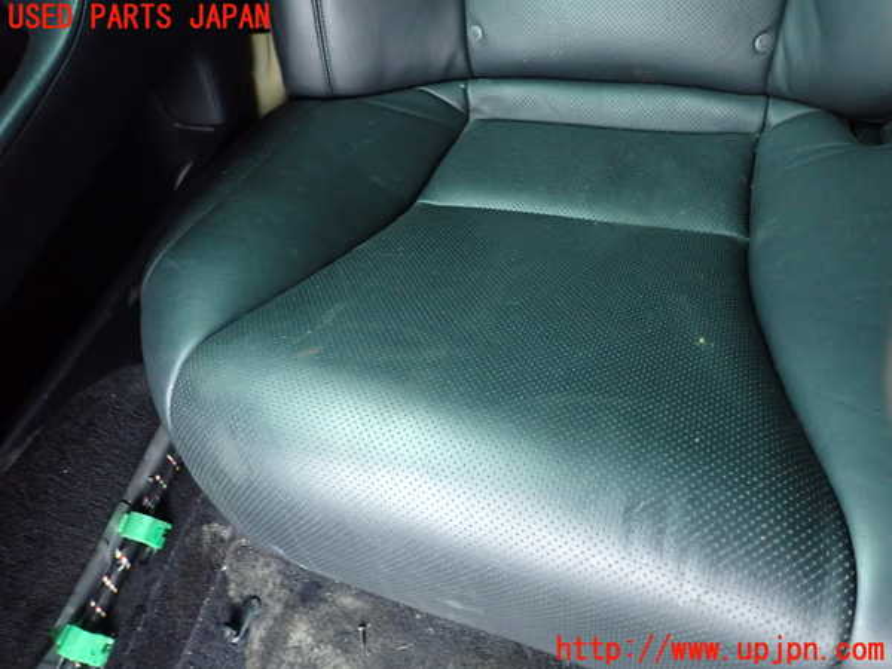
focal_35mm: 25
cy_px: 334
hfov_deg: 69.4
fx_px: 644
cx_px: 446
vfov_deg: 54.9
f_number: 2
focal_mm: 4.5
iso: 500
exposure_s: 1/30
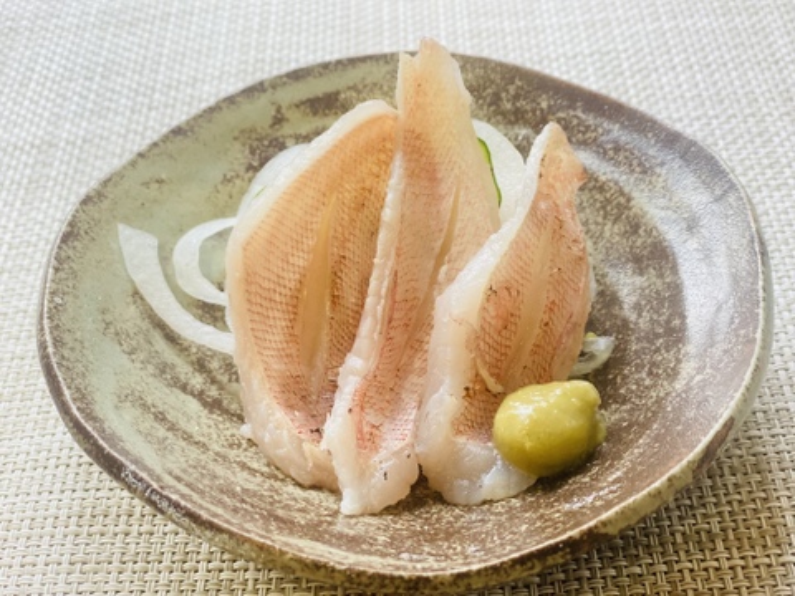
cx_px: 398
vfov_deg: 28.0
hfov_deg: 36.8
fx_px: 1194
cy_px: 298
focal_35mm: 52
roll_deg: +4.0
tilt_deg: -44.7
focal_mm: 6
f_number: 2
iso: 250
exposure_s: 1/33
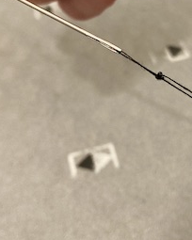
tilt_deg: -52.4
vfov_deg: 34.7
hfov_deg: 27.6
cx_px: 151
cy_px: 105
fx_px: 384
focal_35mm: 54
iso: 320
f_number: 1.8
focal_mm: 3.99
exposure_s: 1/60
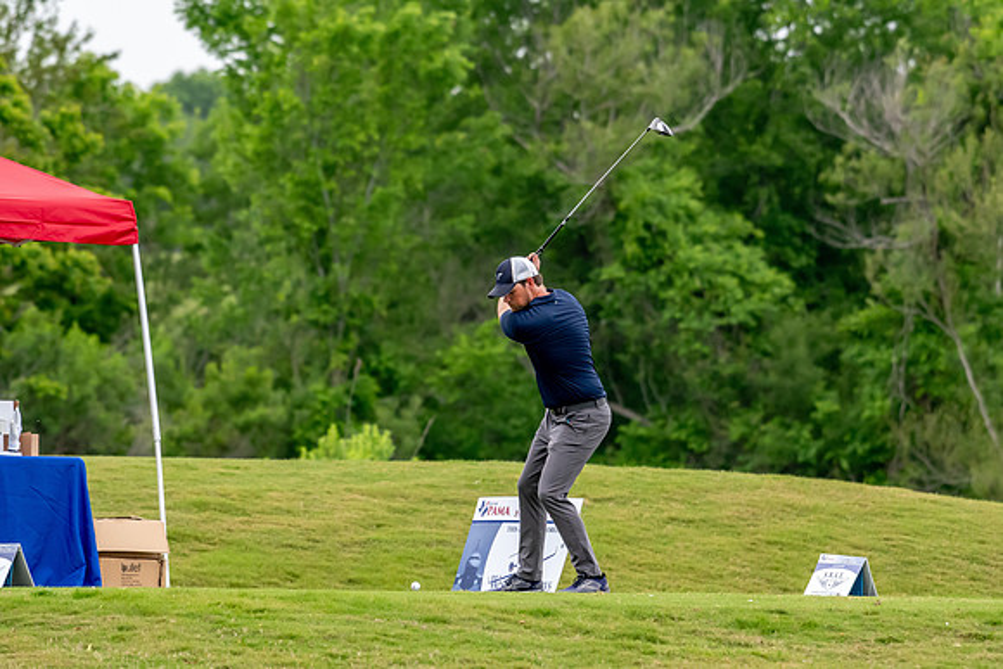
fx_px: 12122
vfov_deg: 3.2
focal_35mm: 435
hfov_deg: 4.7
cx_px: 502
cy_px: 334
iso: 2000
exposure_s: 1/2000
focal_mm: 290
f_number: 5.6
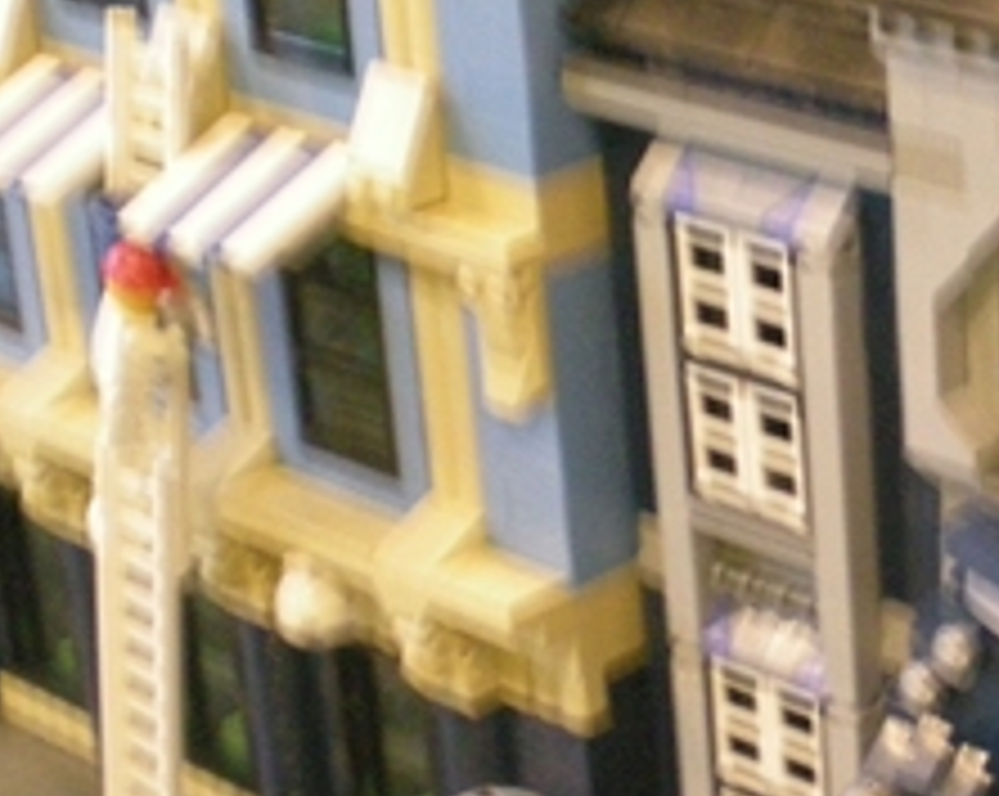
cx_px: 1197
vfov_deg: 14.3
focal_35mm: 107
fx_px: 3159
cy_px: 531
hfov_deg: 17.2
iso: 400
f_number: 3.1
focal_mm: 6.3
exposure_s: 1/5.6
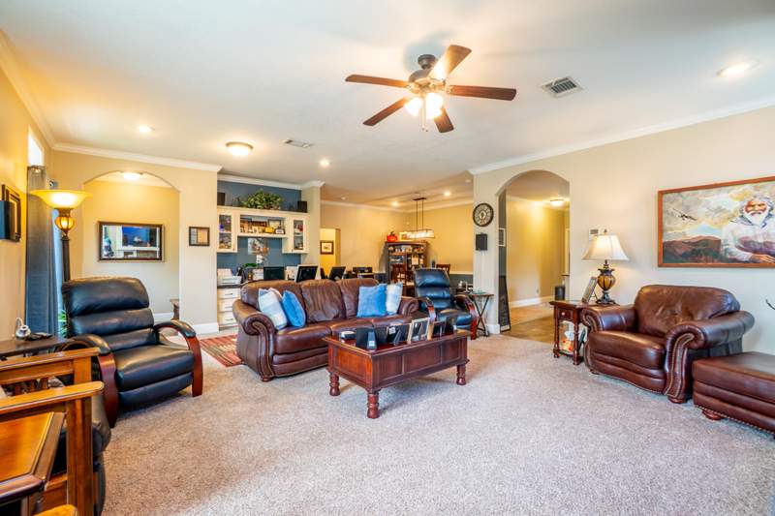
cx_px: 388
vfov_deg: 77.3
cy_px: 258
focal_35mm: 15
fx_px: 323
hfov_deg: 100.4
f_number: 8
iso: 100
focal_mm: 10
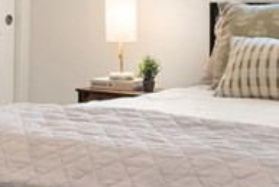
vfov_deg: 12.8
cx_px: 26
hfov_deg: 18.9
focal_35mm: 106
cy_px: 4
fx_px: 822
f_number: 8
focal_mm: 20
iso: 320
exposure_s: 1/3
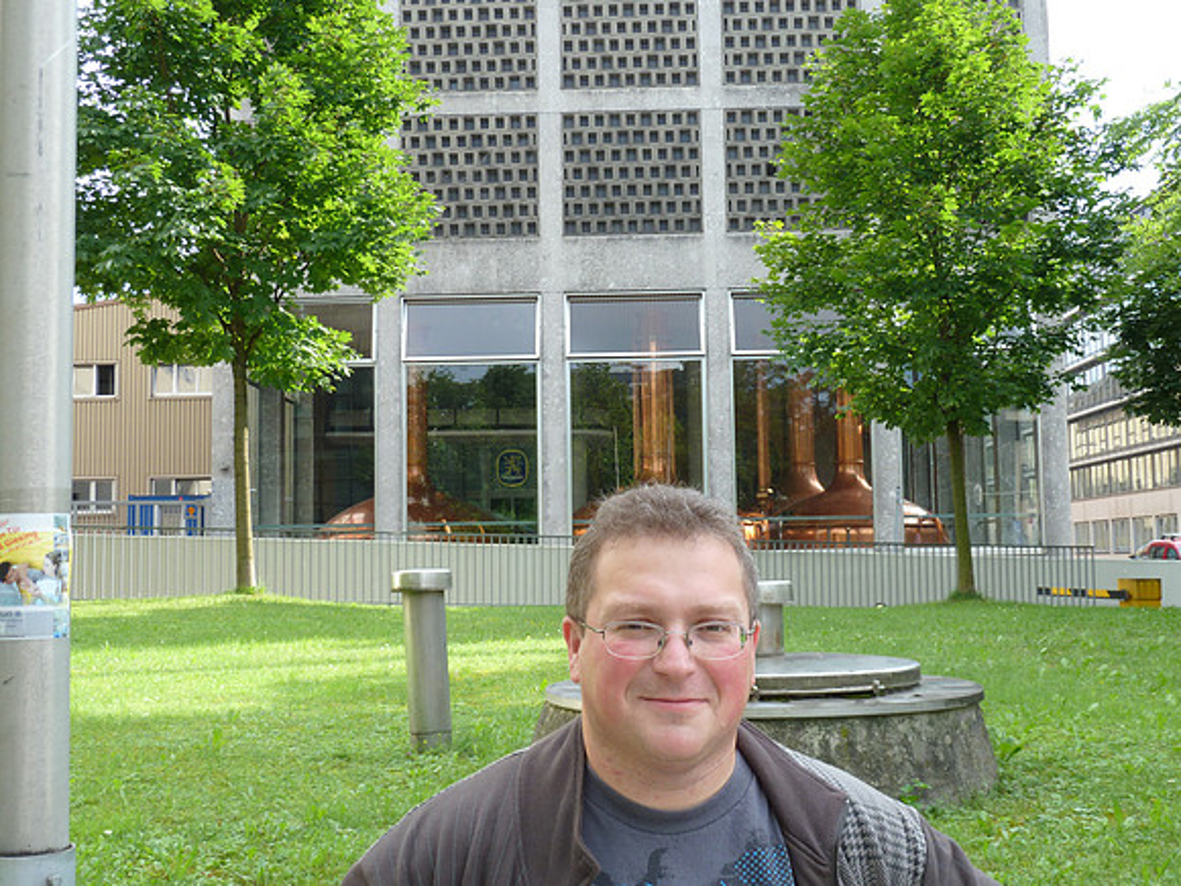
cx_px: 590
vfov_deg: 34.3
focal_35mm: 42
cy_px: 443
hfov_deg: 44.8
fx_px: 1433
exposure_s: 1/100
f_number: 3.7
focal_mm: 6.9
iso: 80
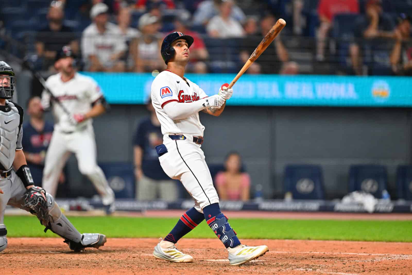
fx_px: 4578
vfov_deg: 3.4
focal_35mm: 400
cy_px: 138
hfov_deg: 5.2
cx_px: 206
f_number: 2.8
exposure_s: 1/2000
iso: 2500
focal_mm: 400
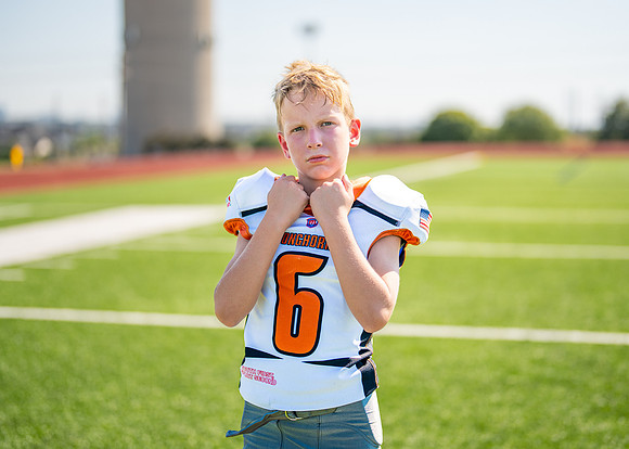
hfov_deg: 32.8
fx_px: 1069
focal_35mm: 60
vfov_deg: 23.7
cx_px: 342
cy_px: 204
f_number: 1.2
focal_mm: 50
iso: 100
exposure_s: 1/5000
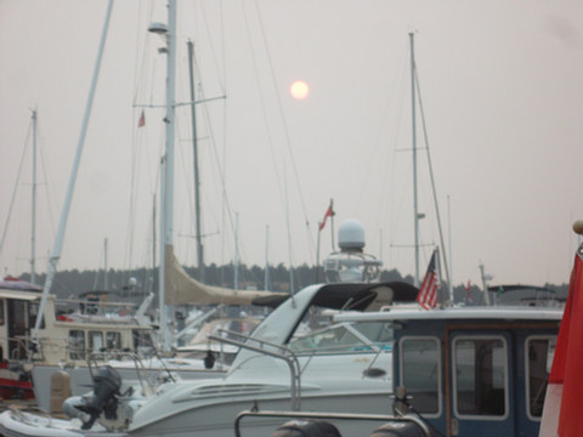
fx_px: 1971
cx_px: 292
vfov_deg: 12.7
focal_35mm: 117
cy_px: 218
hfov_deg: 16.8
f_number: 5.4
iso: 150
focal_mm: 21
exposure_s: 1/80
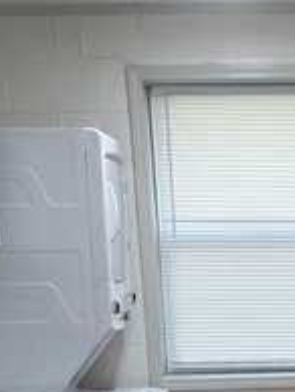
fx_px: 896
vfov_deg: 23.6
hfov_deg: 18.0
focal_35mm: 79
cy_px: 399
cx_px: 325
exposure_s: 1/120
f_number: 1.7
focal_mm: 6.3
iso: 200
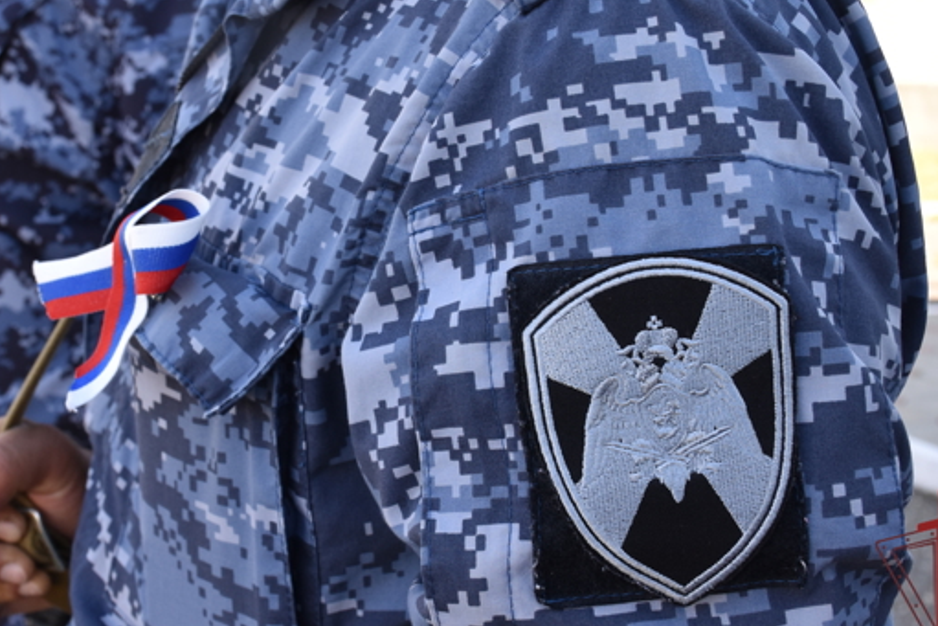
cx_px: 382
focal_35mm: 66
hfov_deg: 30.4
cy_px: 285
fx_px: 1720
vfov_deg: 20.6
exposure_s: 1/200
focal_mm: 30
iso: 400
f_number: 7.1
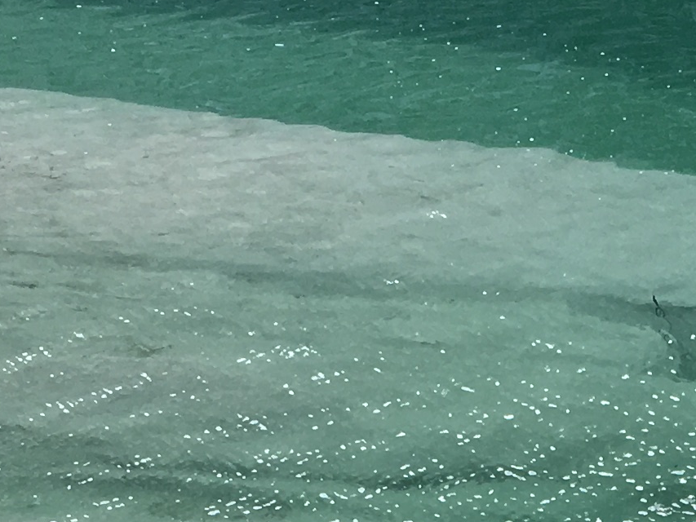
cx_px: 689
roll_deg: -1.7
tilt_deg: -32.3
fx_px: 2755
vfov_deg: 10.1
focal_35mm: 137
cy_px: 1006
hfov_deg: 14.2
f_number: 2.2
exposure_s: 1/120
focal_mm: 4.15
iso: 25
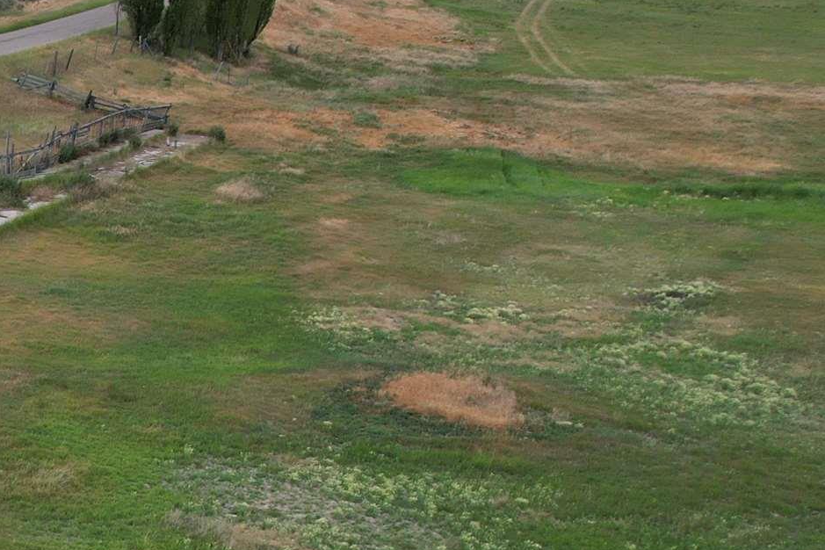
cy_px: 532
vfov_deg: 18.5
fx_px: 1650
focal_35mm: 72
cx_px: -369
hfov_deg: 23.3
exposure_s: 1/800
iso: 200
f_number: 2.8
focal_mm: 8.38
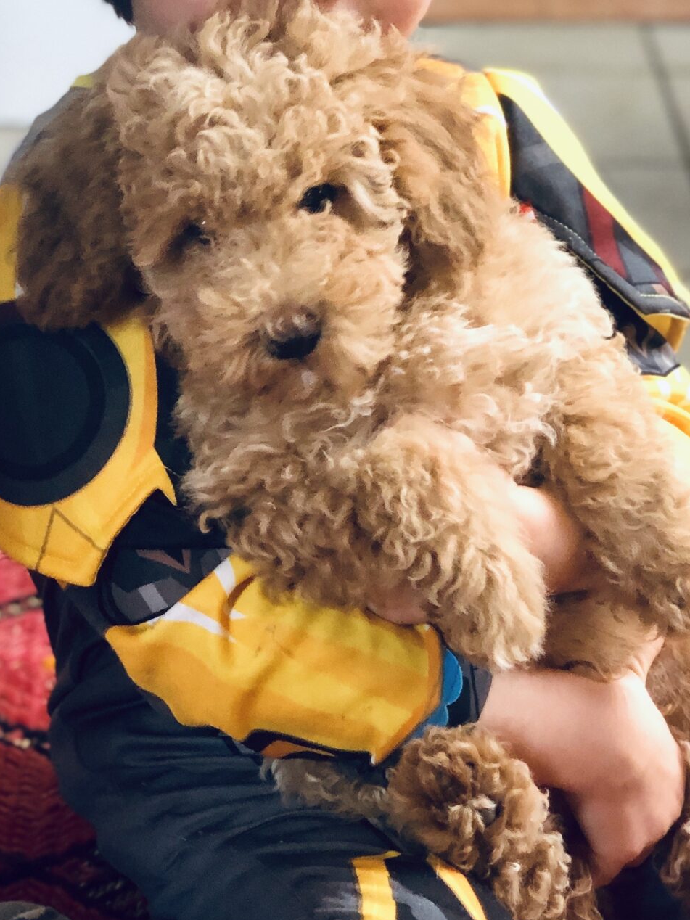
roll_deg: -1.0
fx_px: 2791
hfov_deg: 14.1
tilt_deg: -21.1
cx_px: 469
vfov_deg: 18.6
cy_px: 220
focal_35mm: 105
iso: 100
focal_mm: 6
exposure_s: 1/60
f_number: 2.4
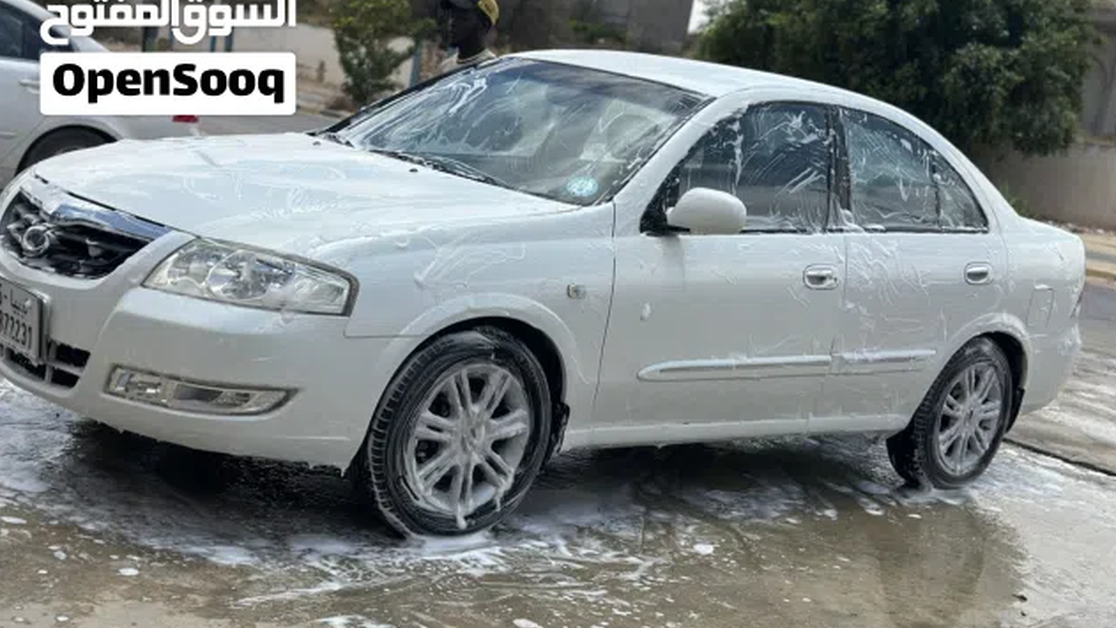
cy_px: 370
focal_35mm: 53
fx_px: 1568
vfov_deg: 22.6
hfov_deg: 39.2
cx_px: 562
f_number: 1.78
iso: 100
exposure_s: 1/6211
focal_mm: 6.86
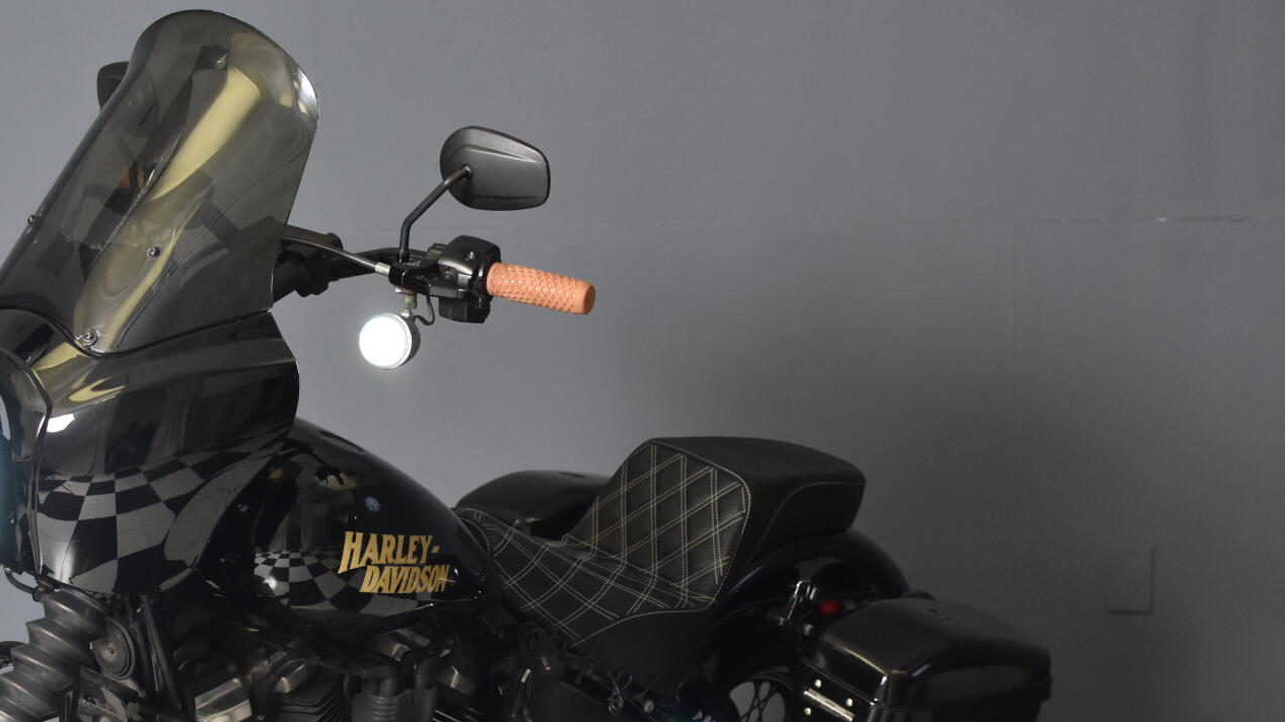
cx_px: 283
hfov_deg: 24.2
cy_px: 643
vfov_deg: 13.8
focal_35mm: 87
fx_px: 2958
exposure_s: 1/160
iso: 800
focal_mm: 35
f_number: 4.5
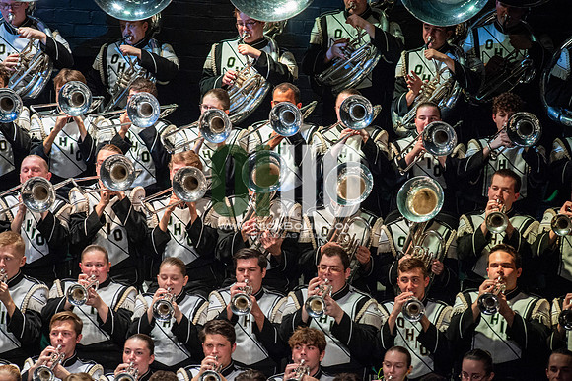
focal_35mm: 300
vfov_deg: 4.6
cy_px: 190
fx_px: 4764
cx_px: 286
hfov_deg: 6.9
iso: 5000
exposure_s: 1/400
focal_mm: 300
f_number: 5.6
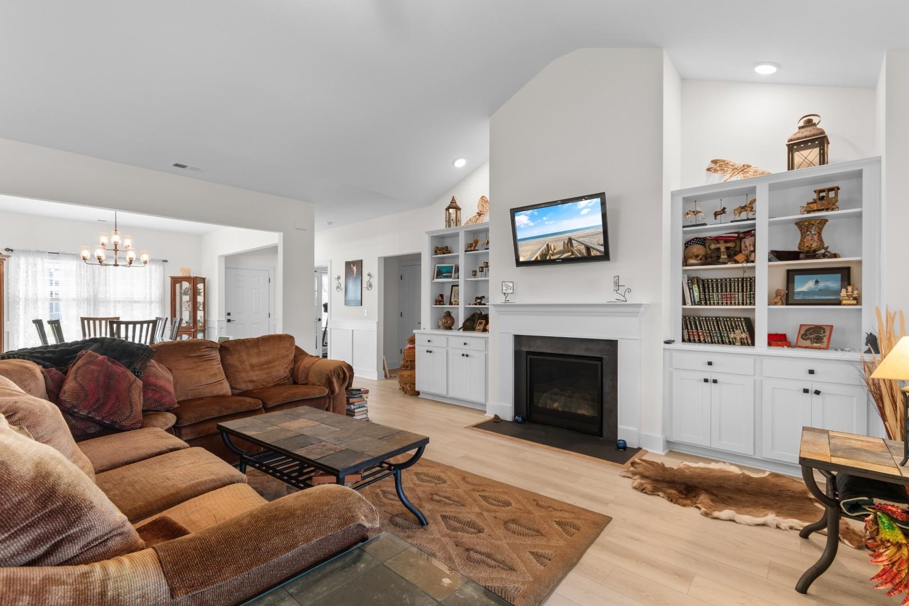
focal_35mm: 15
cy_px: 303
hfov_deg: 100.4
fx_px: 379
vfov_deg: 77.3
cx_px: 454
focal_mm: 10
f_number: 4.5
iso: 100
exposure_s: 1/3
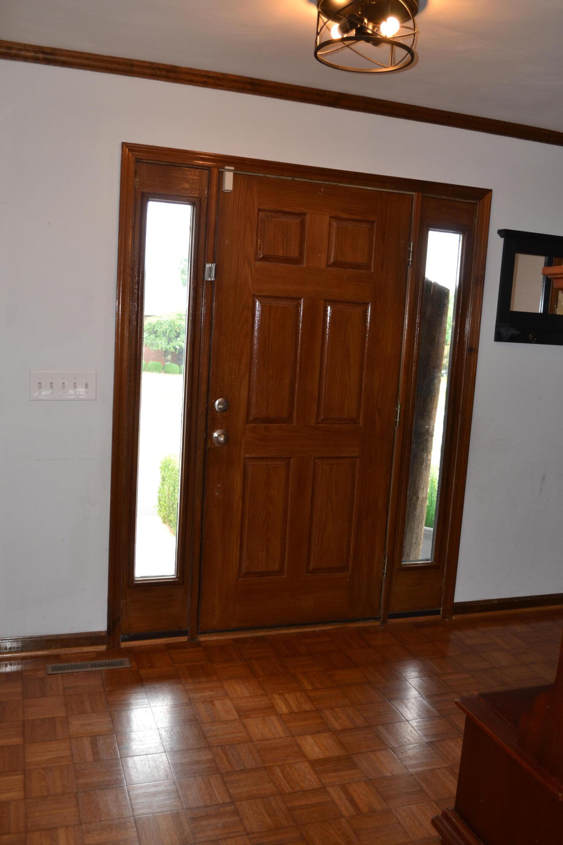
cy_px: 422
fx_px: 704
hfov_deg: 43.6
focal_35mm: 30
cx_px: 282
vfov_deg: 61.9
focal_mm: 20
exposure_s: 1/125
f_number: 4
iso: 400
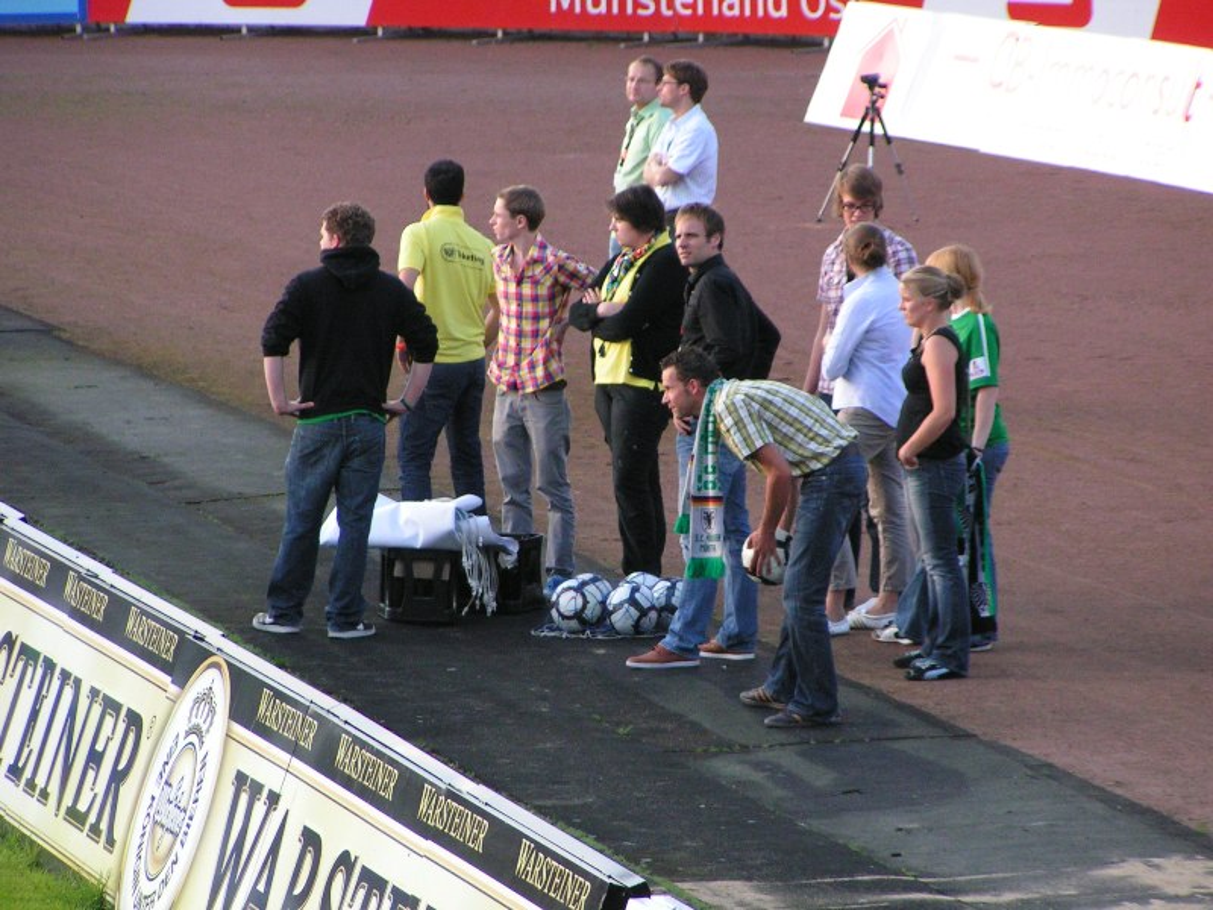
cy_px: 455
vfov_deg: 5.5
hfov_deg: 7.3
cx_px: 606
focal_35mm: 271
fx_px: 9496
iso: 200
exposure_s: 1/320
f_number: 3.5
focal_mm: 41.4
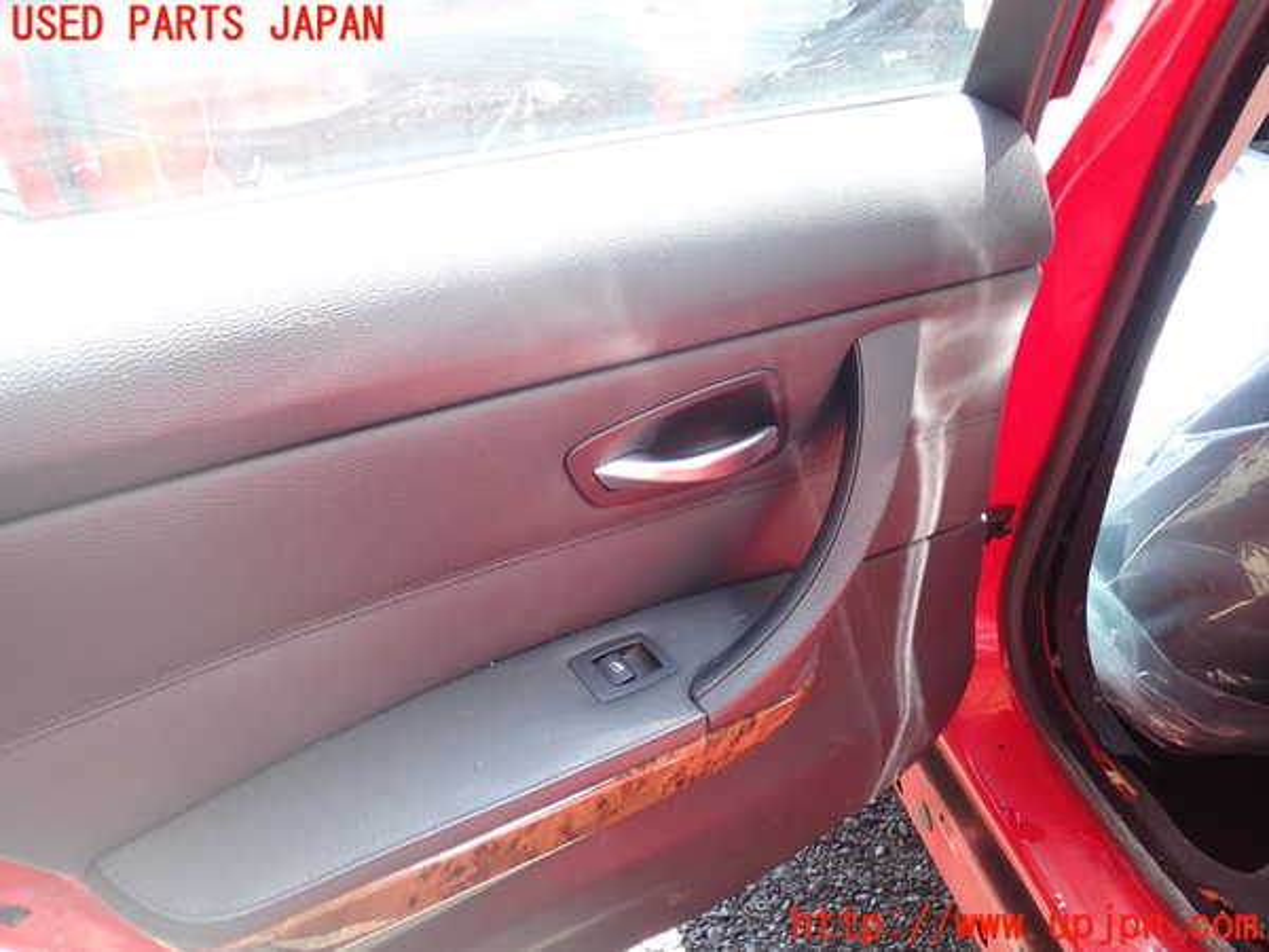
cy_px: 476
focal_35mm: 30
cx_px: 634
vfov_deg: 46.8
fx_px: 1100
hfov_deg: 60.0
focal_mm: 5.4
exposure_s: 1/100
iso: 200
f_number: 2.3
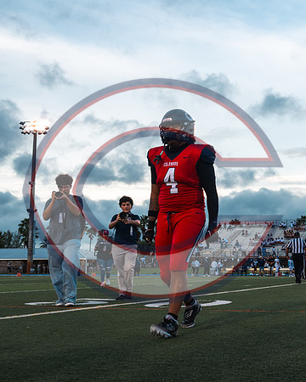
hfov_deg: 27.3
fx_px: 616
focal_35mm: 54
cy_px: 200
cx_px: 250
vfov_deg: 34.5
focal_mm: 24
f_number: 4
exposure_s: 1/200
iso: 140
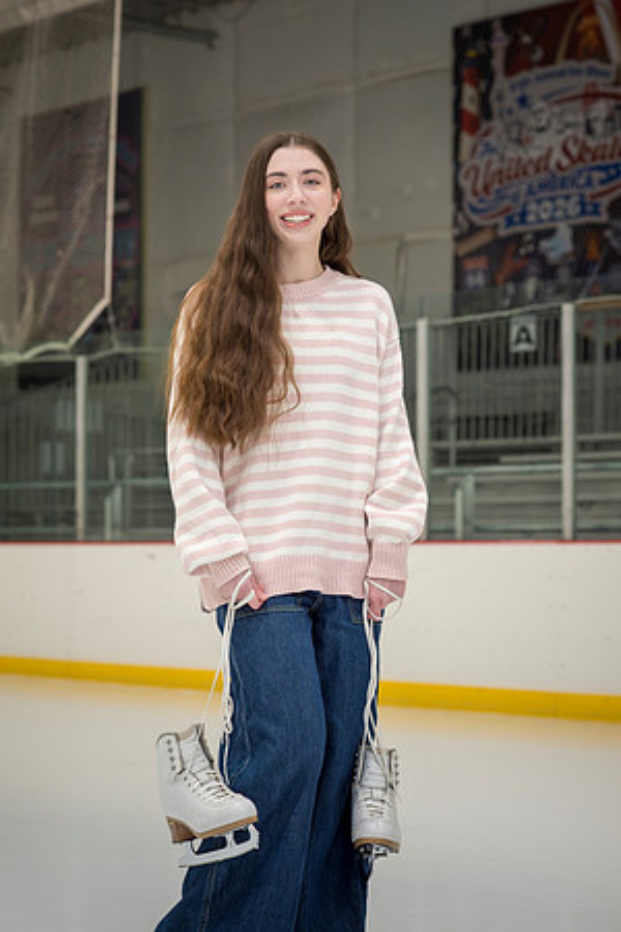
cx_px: 310
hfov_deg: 16.1
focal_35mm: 85
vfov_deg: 23.9
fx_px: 2199
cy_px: 466
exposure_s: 1/250
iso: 1000
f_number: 5
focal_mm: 85
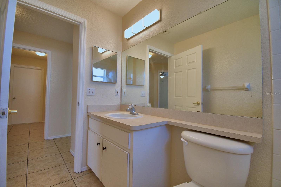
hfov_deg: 100.4
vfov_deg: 77.3
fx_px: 117
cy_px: 94
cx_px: 140
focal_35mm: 15
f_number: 4.5
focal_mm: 10
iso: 250
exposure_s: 1/125
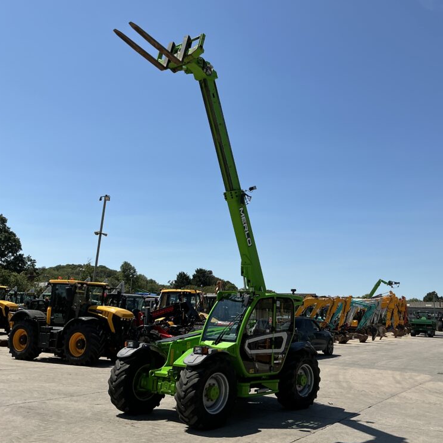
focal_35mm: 34
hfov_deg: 48.1
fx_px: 492
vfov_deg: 48.4
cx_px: 272
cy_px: 218
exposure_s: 1/2801
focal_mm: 3
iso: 25
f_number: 1.8
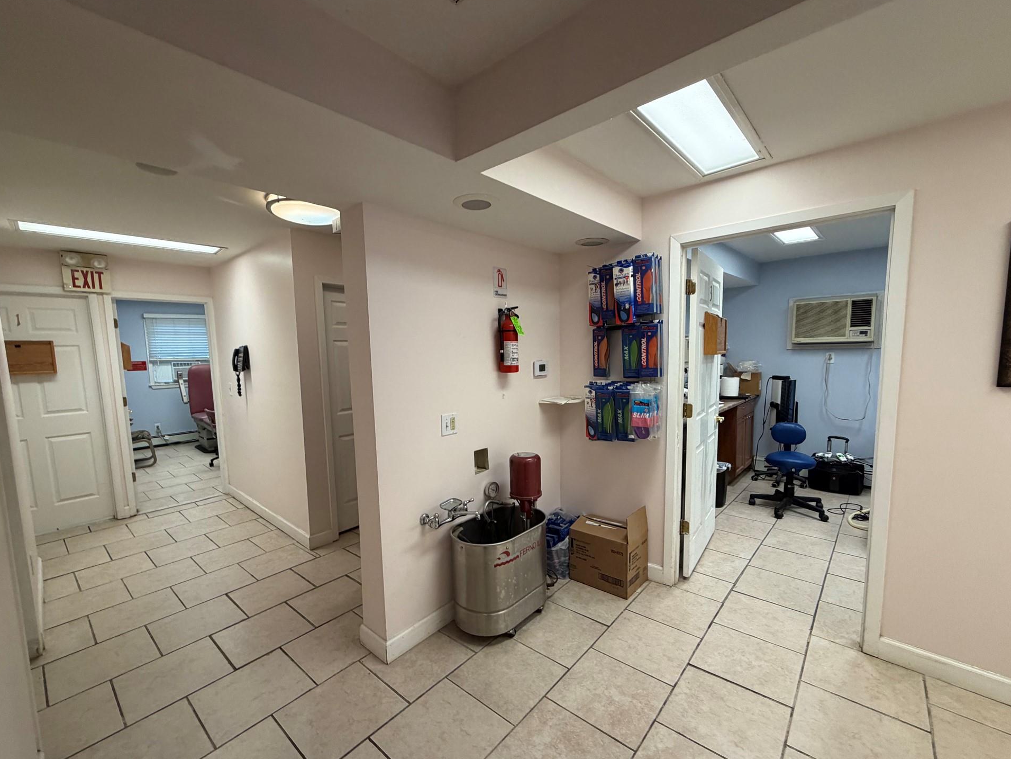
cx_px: 493
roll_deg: +2.5
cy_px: 399
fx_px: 438
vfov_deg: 81.7
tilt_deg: -5.3
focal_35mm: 15
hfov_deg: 98.1
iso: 250
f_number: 2.2
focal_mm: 2.22
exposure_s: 1/120
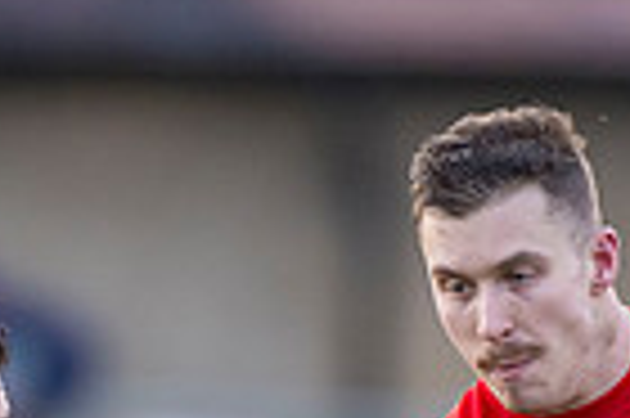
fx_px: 38979
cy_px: 836
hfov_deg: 0.9
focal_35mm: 2230
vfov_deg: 0.6
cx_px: 612
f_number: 3.5
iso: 2000
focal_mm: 400
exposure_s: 1/2500
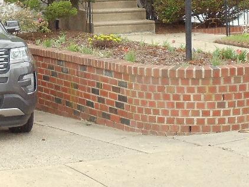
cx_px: 71
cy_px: 11
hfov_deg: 13.1
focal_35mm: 150
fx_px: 1080
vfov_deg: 9.8
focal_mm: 6
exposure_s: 1/125
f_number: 3.5
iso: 200
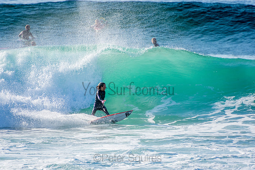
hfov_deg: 3.4
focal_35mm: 600
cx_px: 128
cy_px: 85
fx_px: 4251
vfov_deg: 2.3
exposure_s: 1/2000
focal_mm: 400
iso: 280
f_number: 5.6
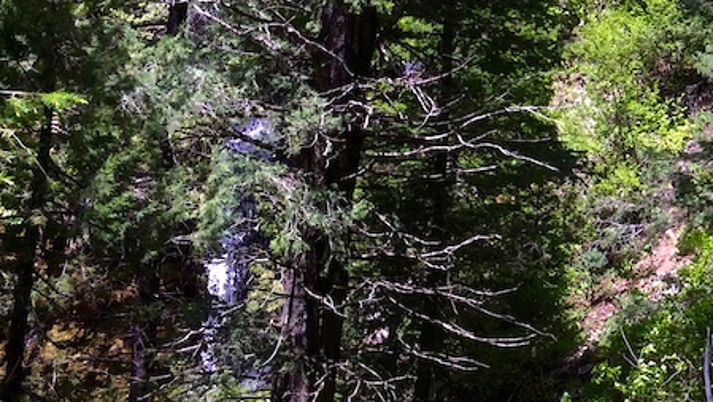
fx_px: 1362
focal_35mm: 72
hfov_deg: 26.7
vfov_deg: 16.7
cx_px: 808
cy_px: 129
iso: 32
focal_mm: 4.15
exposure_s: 1/707
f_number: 2.2
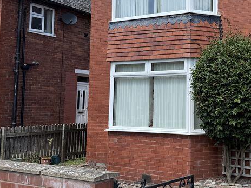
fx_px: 384
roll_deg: -0.4
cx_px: 200
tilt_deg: +7.0
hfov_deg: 35.0
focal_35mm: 53
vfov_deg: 27.3
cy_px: 54
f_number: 1.78
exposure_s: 1/2611
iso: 80
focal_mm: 6.76
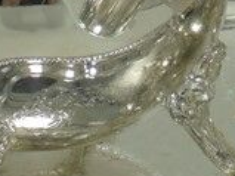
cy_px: 11
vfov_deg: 6.1
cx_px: 231
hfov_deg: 8.1
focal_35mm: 243
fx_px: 1648
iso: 100
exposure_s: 1/125
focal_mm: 7.8
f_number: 4.5
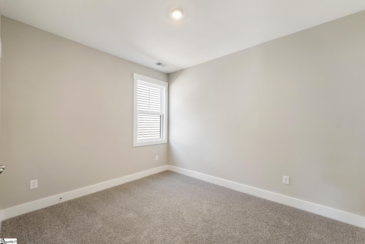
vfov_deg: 81.2
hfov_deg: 104.3
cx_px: 182
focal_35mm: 14
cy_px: 122
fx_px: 142
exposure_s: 1/4
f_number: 6.3
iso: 400
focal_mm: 14
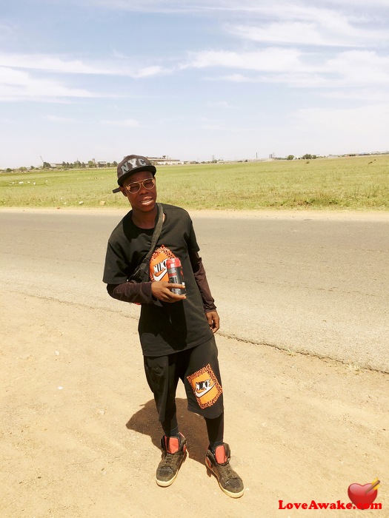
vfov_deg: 61.7
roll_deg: +1.9
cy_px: 259
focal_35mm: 29
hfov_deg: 48.2
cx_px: 194
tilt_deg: -9.5
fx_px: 435
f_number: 2.2
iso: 25
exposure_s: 1/1832
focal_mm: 4.15
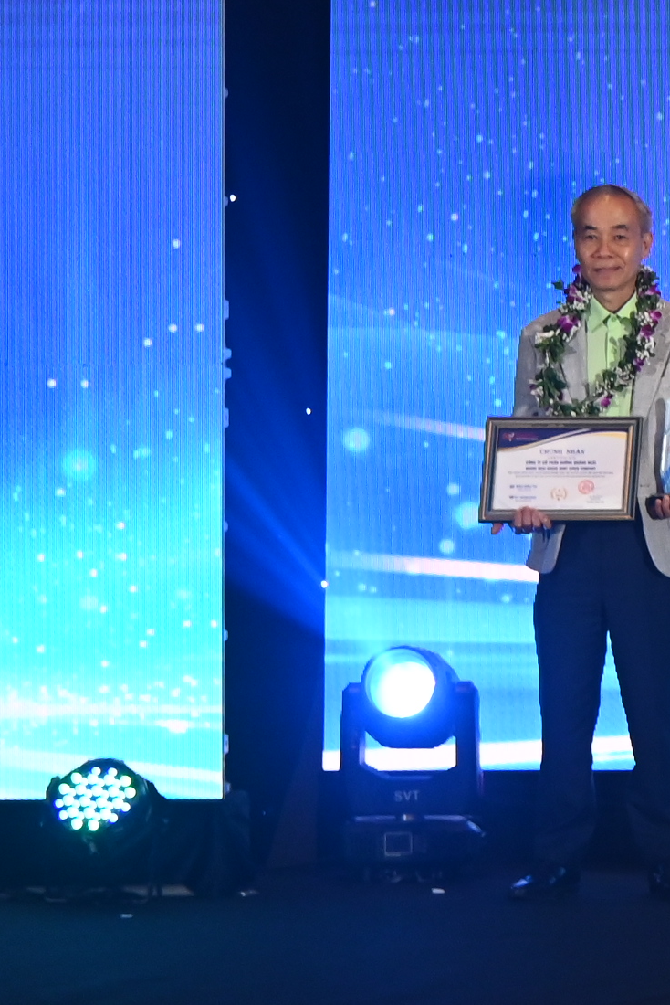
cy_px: 46
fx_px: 8034
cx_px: 1869
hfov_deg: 4.6
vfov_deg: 7.1
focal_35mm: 288
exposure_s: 1/125
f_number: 5
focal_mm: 70
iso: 1250
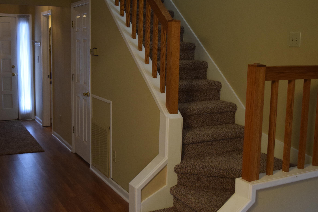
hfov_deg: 42.7
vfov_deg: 29.2
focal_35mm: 46
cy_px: 107
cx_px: 157
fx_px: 406
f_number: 4
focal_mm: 24
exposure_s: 1/60
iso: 1100
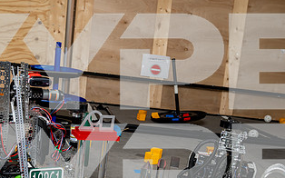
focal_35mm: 49
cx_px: 105
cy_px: 172
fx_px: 380
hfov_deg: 40.8
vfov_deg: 25.2
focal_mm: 26
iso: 100
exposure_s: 1/250
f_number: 4.5
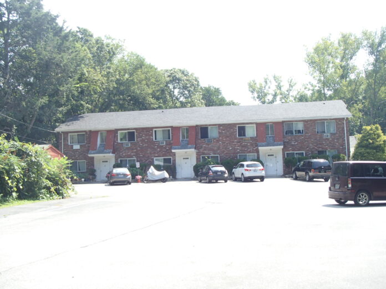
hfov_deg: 43.9
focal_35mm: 43
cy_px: 144
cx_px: 193
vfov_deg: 33.6
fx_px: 479
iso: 100
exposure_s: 1/160
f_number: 4.8
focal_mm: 7.73
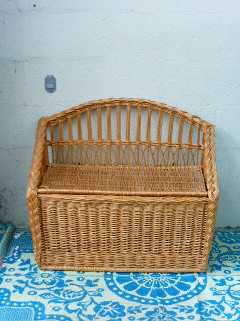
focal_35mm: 66
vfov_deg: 29.4
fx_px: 610
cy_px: 160
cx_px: 120
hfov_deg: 22.3
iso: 400
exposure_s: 1/6
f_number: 4.9
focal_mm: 11.7
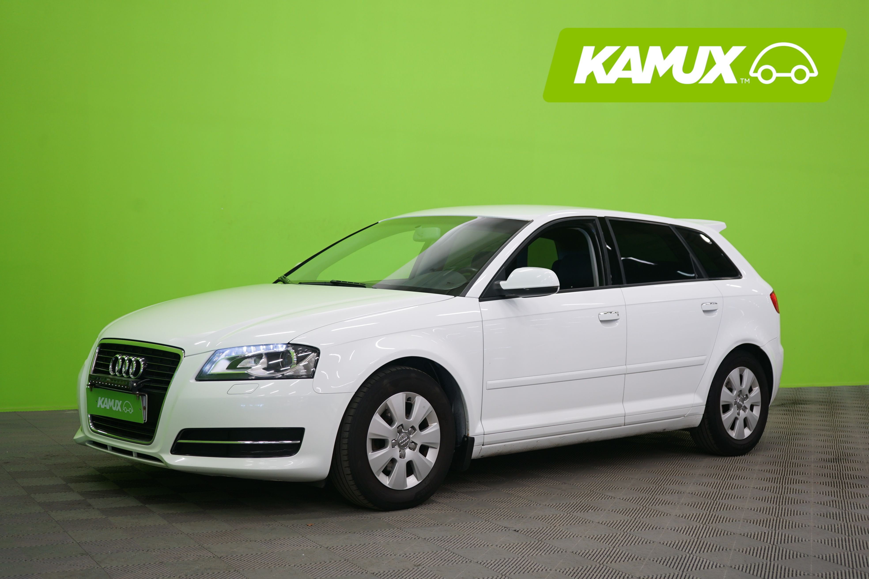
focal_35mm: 48
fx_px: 1159
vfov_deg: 28.1
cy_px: 290
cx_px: 434
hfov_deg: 41.1
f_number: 5
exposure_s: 1/10
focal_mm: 48
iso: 400
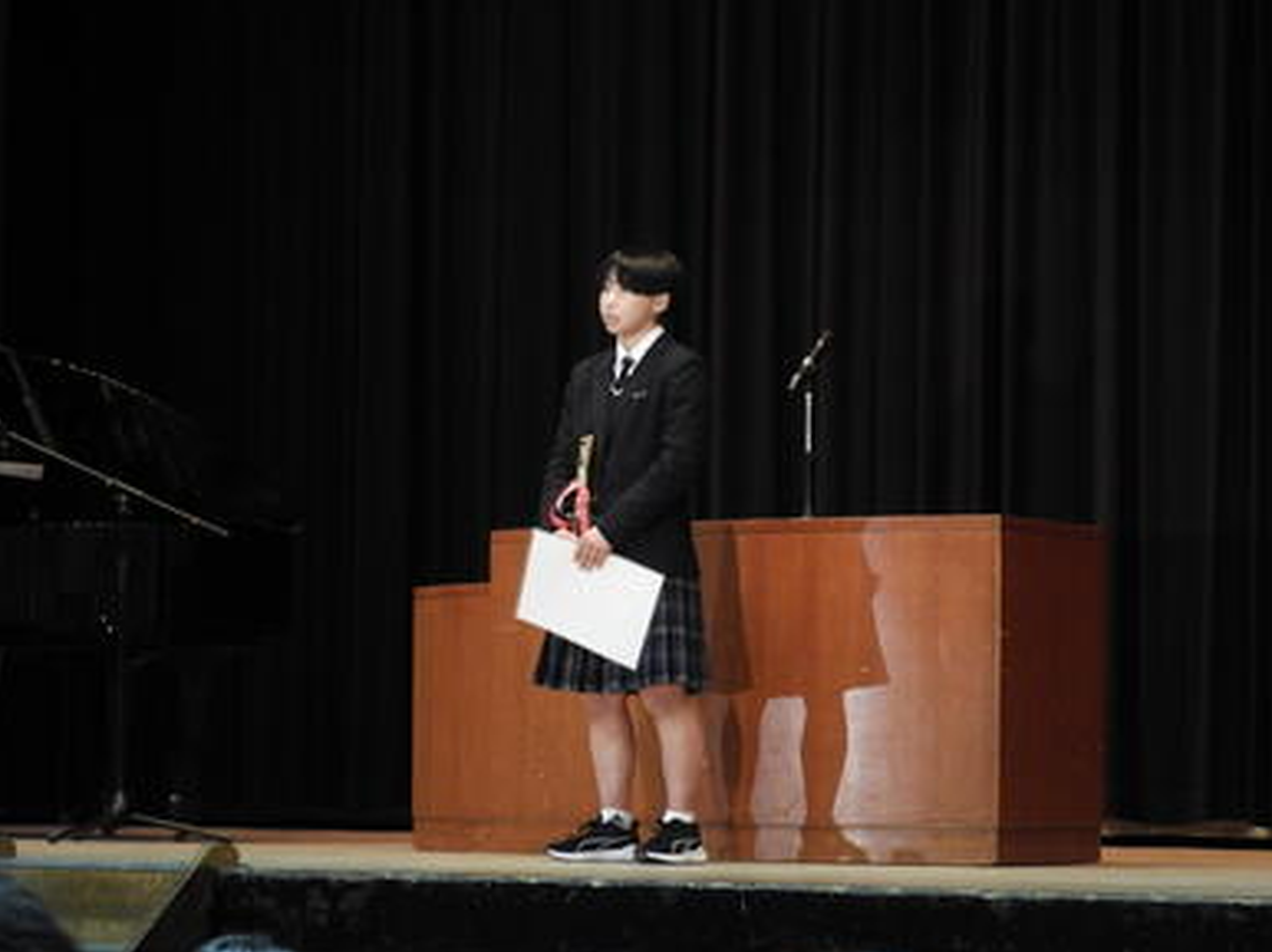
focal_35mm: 140
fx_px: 5141
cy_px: 481
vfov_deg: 10.6
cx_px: 649
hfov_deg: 14.1
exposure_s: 1/25
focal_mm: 24.2
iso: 800
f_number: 5
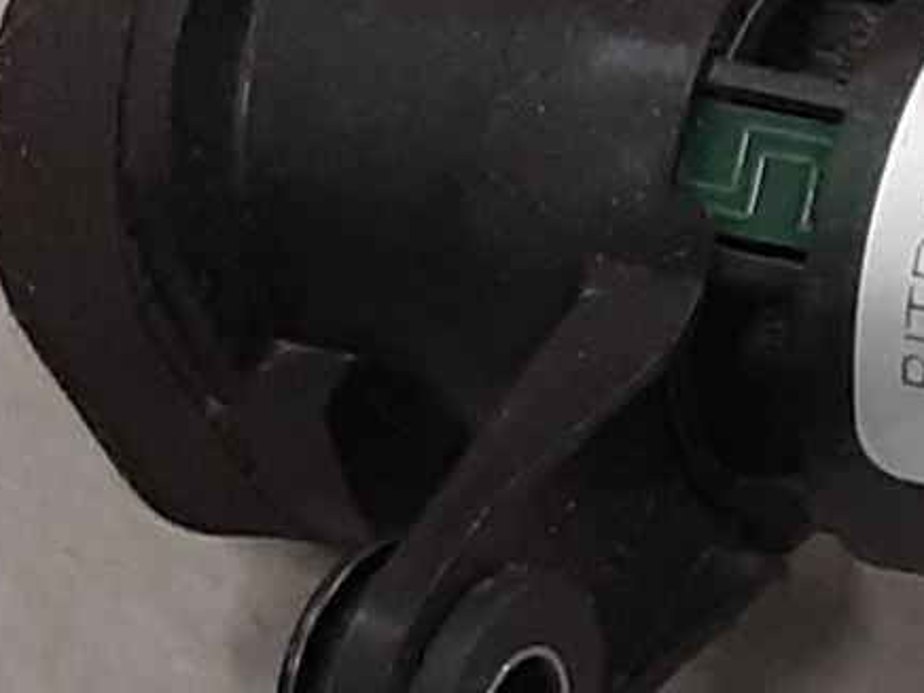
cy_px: 523
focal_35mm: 122
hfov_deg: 14.4
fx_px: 3257
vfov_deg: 12.1
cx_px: 1630
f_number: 1.7
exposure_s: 1/60
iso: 125
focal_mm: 3.93
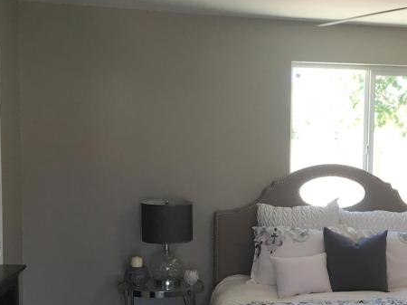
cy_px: 249
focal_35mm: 66
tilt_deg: -6.7
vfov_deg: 21.9
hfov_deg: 28.9
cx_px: 313
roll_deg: +0.1
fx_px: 776
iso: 32
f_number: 2.2
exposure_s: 1/30
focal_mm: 4.15
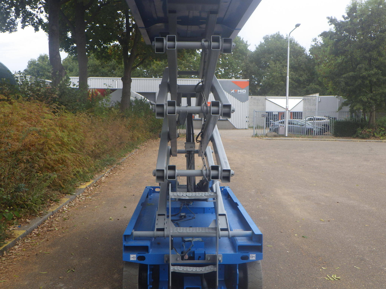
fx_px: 379
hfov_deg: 54.0
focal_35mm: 34
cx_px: 193
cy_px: 144
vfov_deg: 41.8
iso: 125
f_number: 4.6
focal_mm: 6.1
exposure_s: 1/200
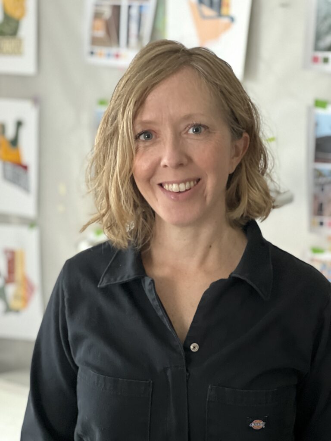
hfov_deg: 19.1
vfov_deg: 25.3
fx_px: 982
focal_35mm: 77
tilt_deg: -8.4
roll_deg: -0.5
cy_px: 220
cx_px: 166
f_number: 2.8
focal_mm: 9
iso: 1000
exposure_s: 1/15
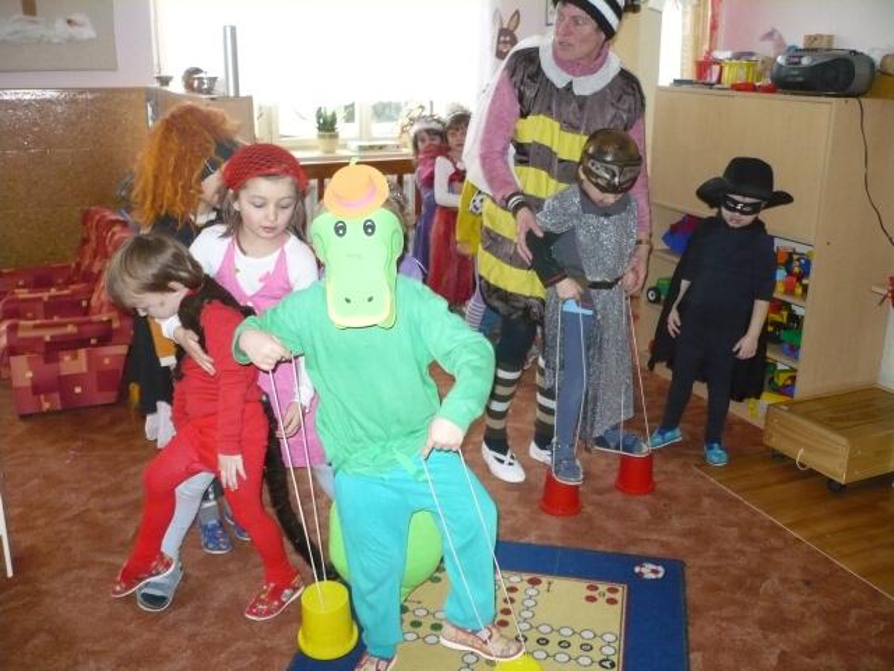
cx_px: 447
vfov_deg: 40.7
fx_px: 904
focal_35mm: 35
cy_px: 336
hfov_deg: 52.6
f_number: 2.8
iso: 400
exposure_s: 1/30
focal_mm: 5.8
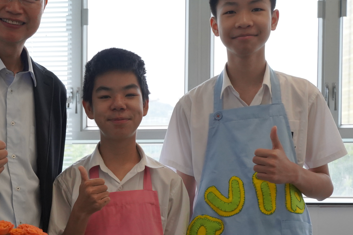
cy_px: 204
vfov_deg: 18.2
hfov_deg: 26.9
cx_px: 84
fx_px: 726
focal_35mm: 74
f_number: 5.6
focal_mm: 32
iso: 2500
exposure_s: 1/640
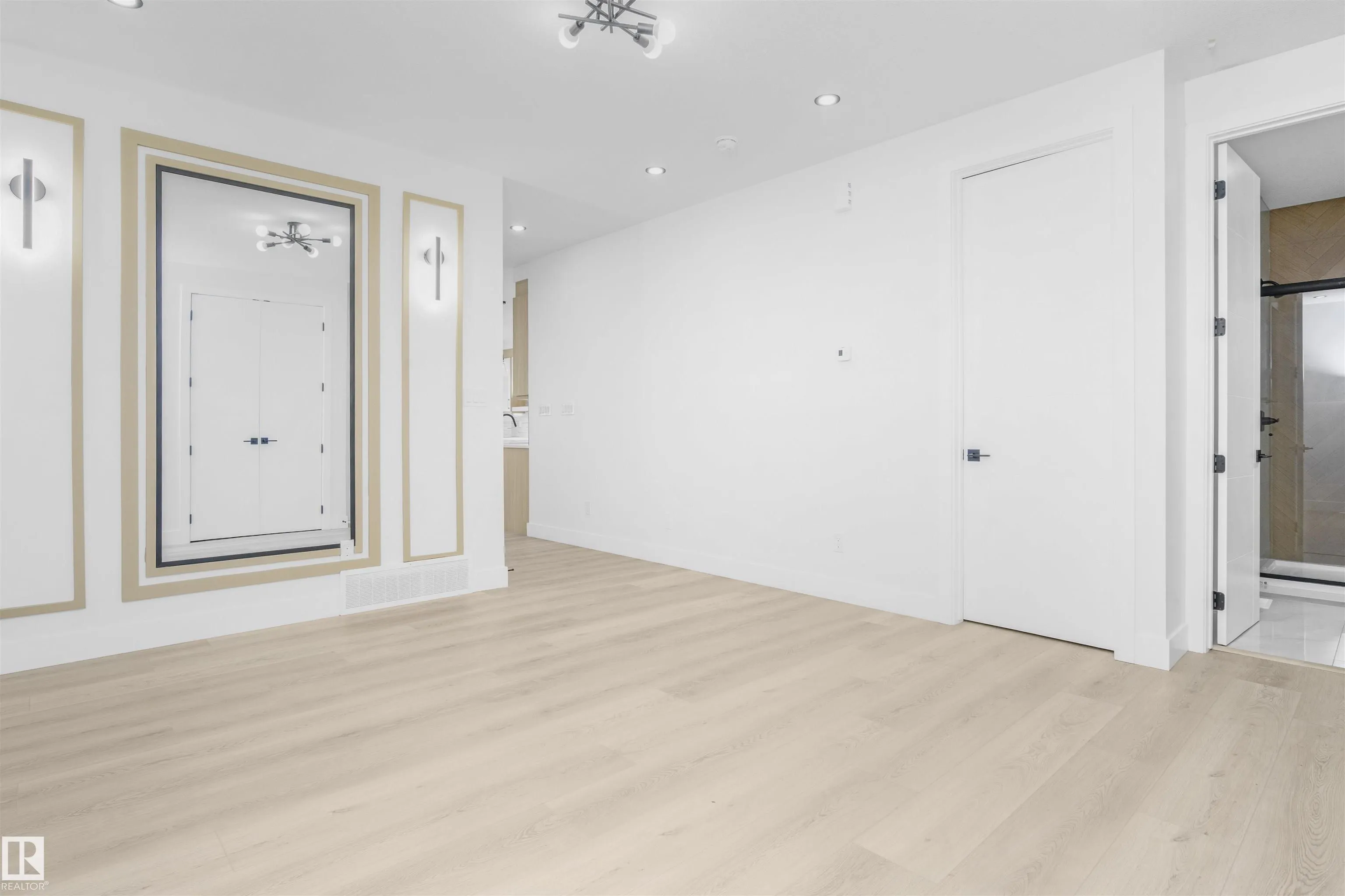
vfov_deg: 73.7
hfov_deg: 96.7
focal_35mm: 16
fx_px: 598
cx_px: 672
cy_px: 448
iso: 400
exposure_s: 1/30
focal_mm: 16
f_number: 8
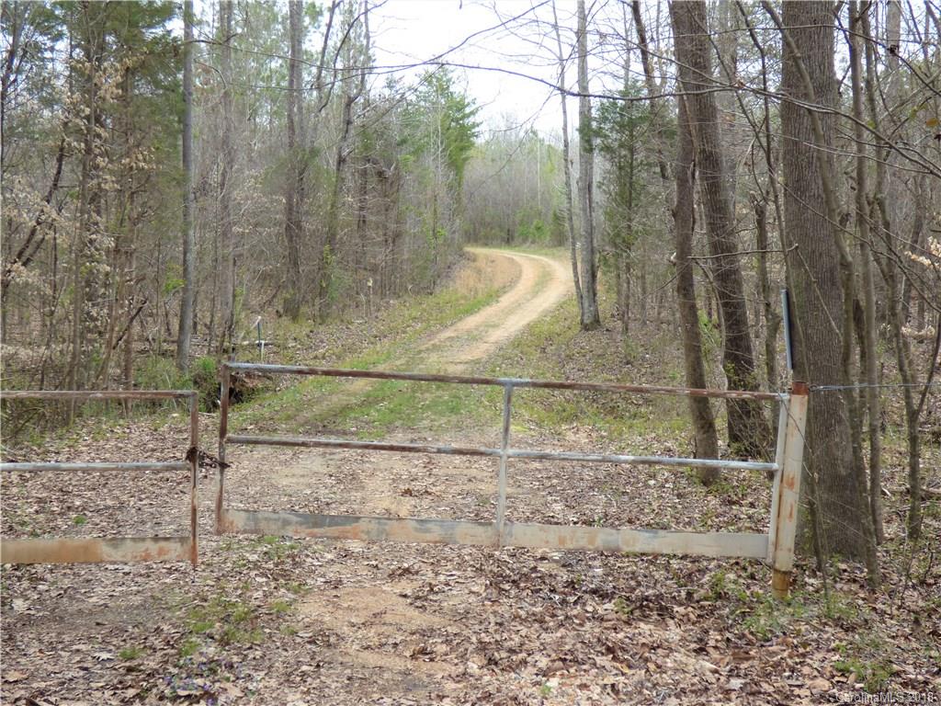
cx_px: 470
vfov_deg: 30.3
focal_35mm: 48
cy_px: 353
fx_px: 1305
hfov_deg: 39.7
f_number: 3.8
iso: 100
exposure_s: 1/160
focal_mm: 8.24
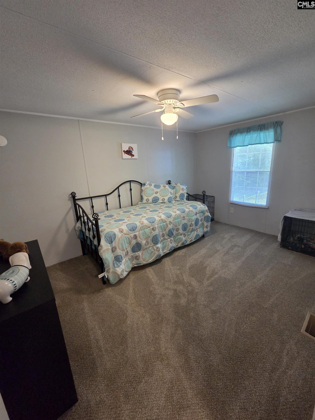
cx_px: 158
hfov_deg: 89.9
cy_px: 210
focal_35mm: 13
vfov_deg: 106.2
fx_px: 158
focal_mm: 2.2
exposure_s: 1/60
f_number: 2.2
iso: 640
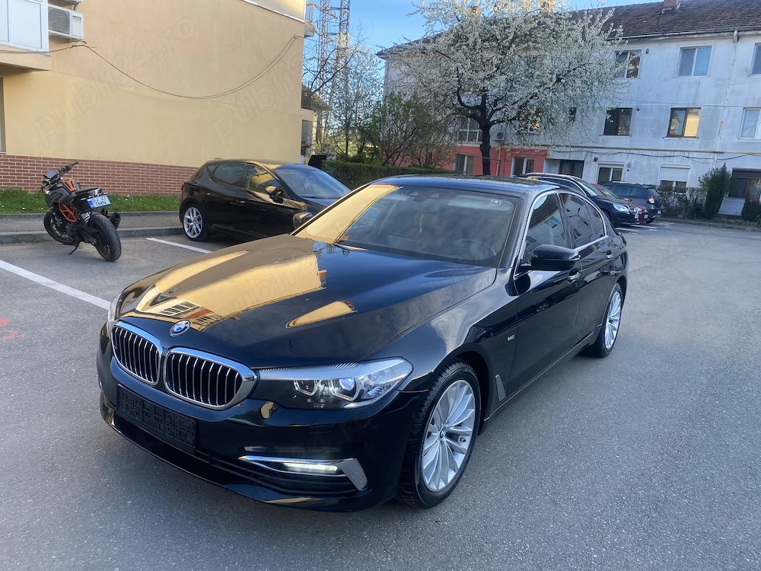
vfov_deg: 53.1
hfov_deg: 67.3
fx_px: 572
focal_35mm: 26
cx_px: 380
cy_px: 286
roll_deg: -4.0
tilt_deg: -12.3
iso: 32
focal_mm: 4.25
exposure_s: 1/168
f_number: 1.8
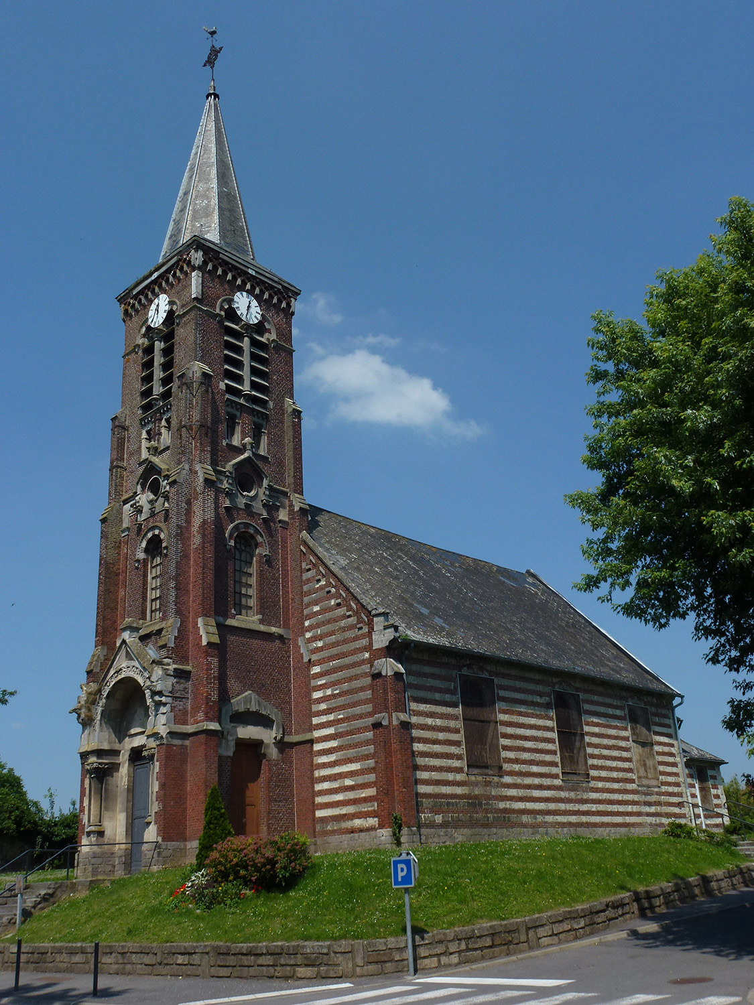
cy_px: 502
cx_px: 377
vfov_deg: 60.0
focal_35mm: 30
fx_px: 871
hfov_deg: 46.8
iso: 100
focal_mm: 5.4
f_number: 4
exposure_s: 1/1300
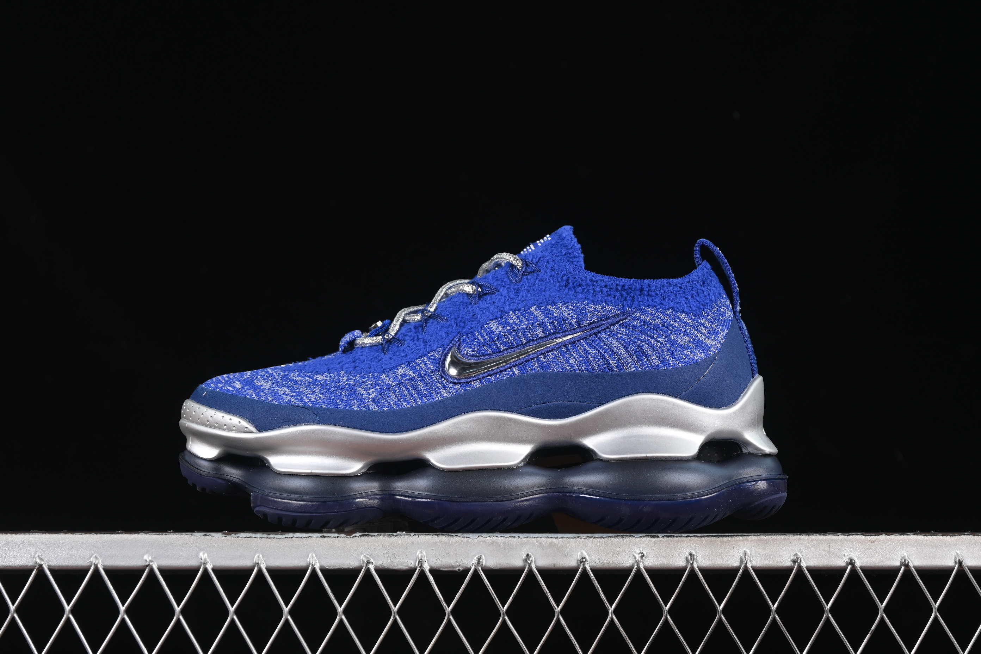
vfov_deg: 18.2
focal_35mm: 75
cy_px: 327
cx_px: 490
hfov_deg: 27.0
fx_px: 2044
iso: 160
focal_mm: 50
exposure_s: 1/50
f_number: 6.3
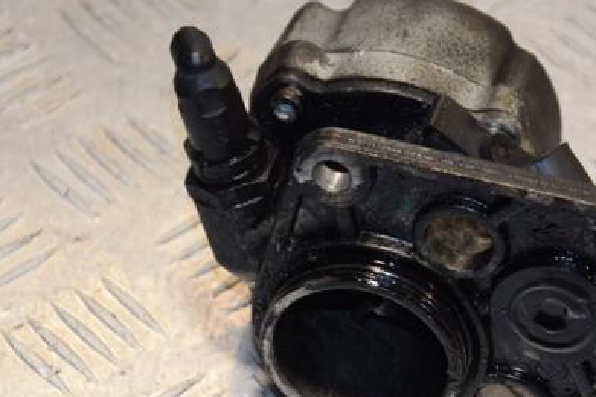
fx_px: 3507
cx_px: 383
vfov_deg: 6.5
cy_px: 272
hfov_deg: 9.7
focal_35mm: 212
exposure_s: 1/160
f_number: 5.6
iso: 800
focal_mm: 92
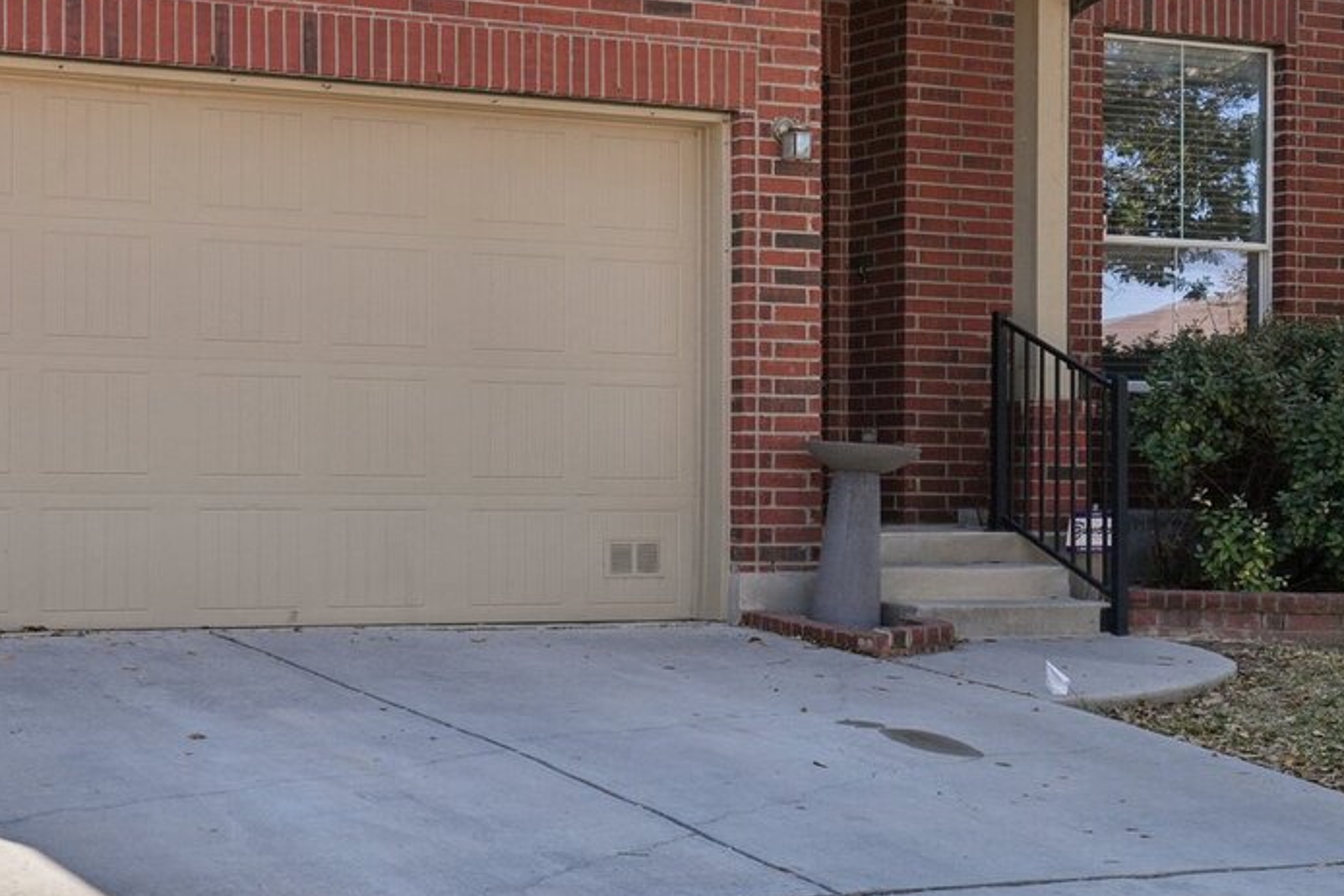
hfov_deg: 28.6
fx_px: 2614
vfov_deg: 18.9
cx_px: 414
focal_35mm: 70
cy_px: -35
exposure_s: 1/200
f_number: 8
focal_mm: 30
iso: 200
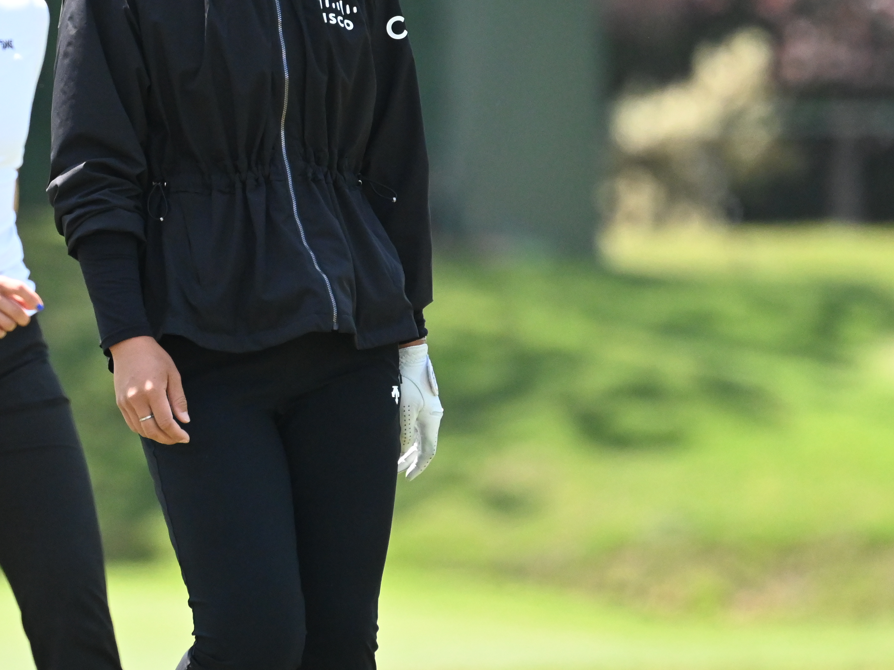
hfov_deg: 1.8
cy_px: 149
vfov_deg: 1.3
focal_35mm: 1108
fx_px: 28614
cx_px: 47
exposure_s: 1/4000
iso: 2800
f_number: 5.6
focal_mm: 400
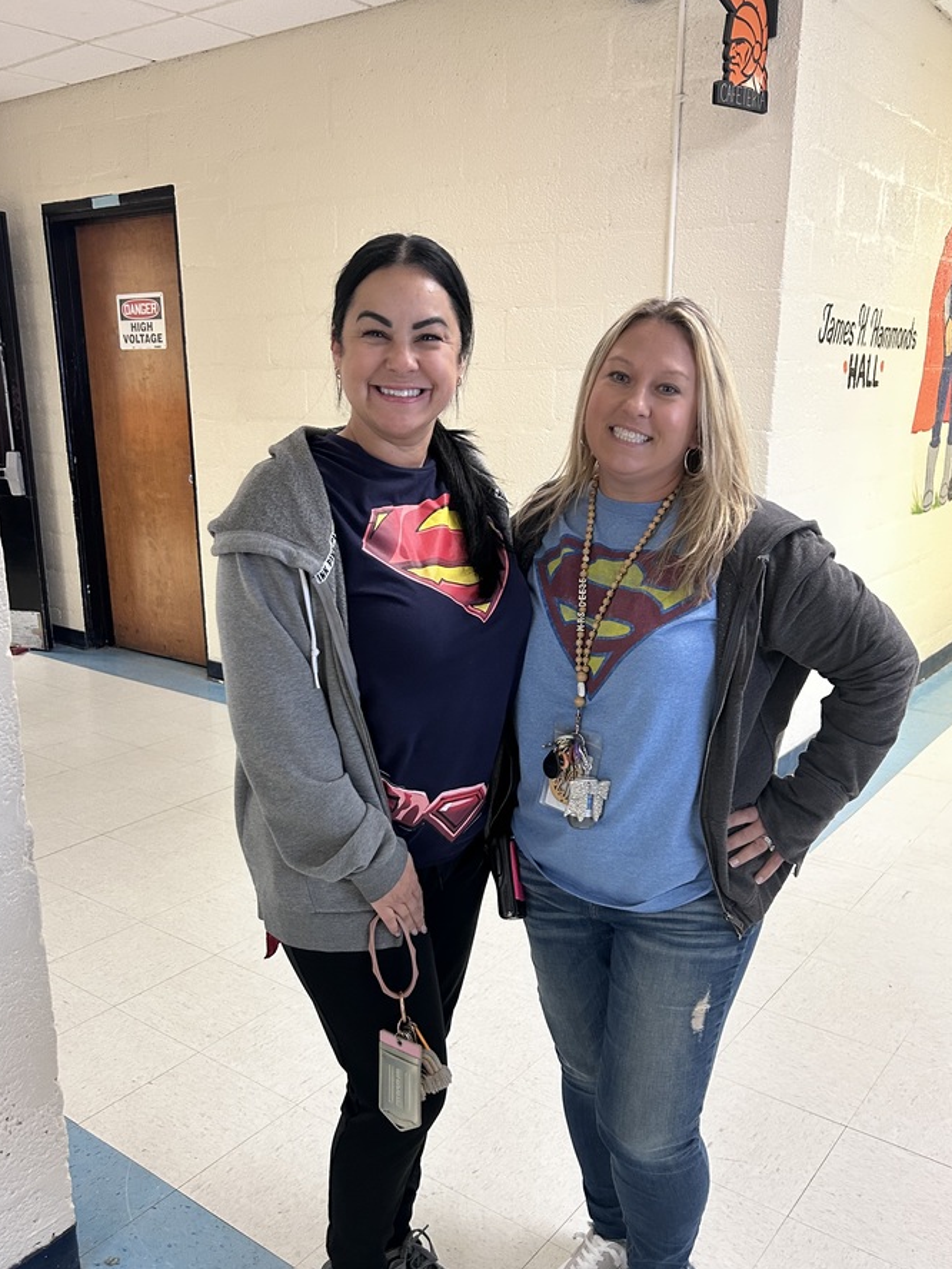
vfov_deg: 59.8
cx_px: 460
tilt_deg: -16.1
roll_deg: +0.1
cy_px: 698
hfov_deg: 46.8
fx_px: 1099
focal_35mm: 30
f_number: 1.5
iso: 200
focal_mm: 5.7
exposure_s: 1/60
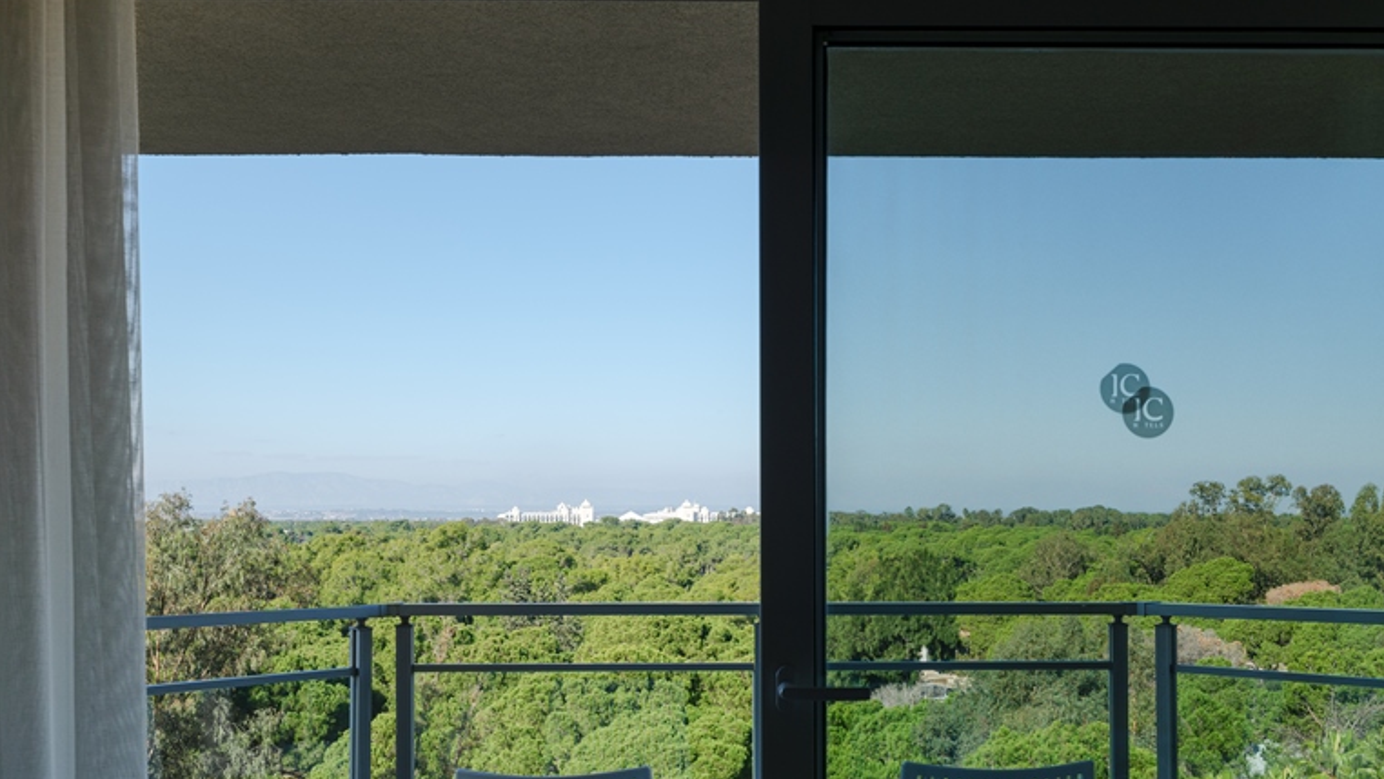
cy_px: 521
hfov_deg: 49.3
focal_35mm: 41
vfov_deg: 28.8
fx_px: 1505
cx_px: 763
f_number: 11
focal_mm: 35
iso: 200
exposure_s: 1/80
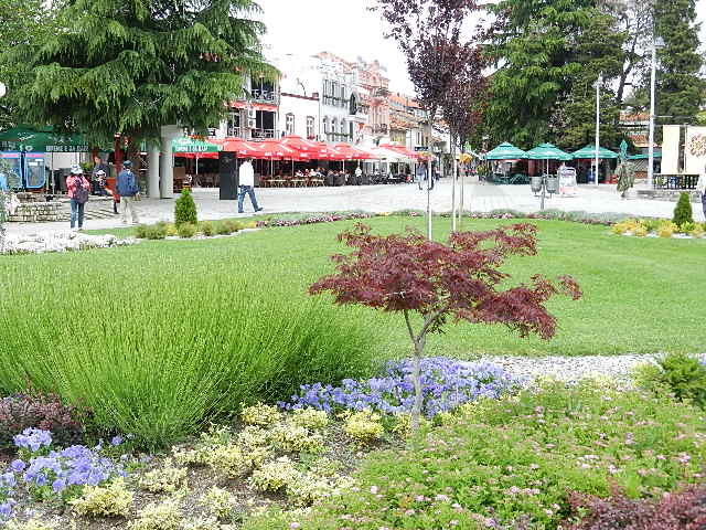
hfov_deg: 42.1
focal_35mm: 45
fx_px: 918
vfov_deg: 32.2
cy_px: 265
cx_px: 353
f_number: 4.2
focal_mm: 8.2
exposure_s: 1/160
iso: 160
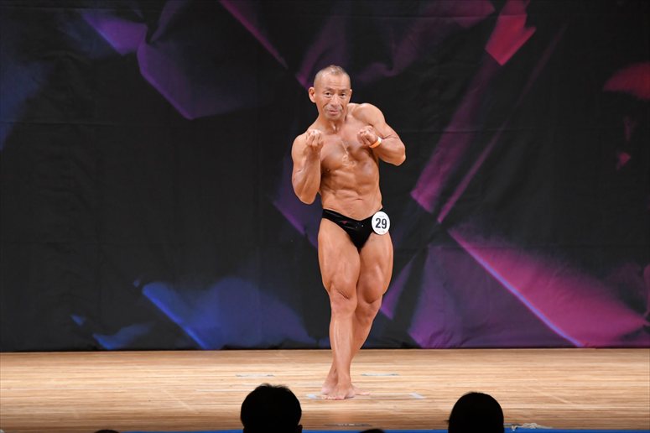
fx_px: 5143
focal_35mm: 285
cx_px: 325
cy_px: 216
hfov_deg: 7.2
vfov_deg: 4.8
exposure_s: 1/400
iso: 3200
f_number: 5.6
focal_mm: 190
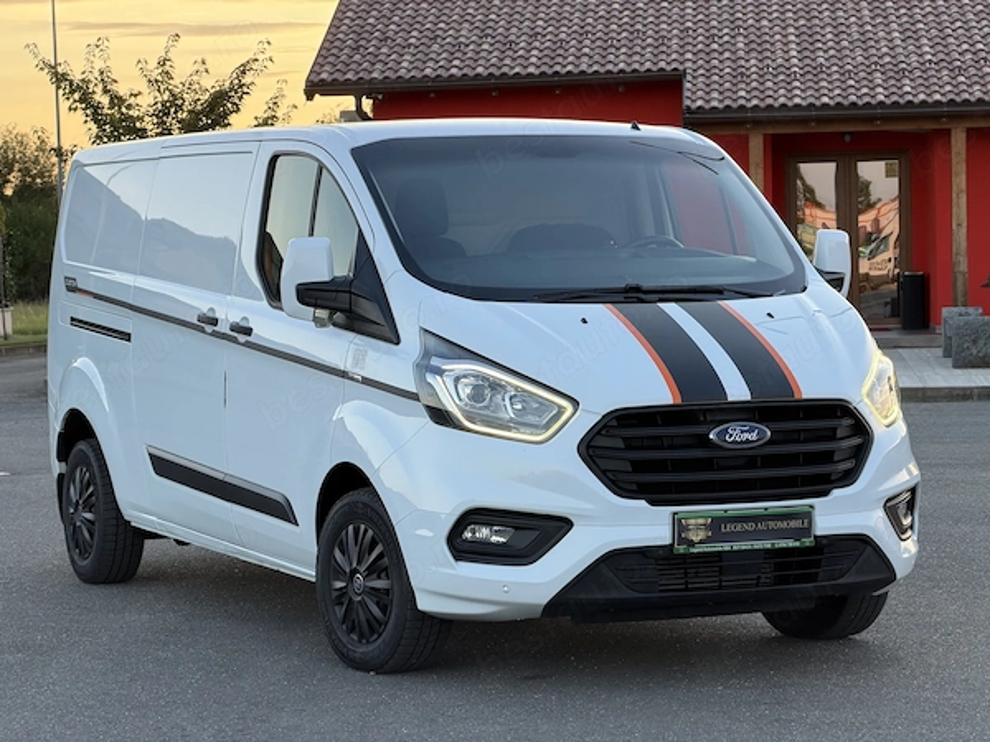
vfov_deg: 14.8
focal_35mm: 100
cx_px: 495
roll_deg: +1.9
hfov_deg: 19.6
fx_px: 2860
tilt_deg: -1.6
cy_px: 371
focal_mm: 16.89
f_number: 2.8
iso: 50
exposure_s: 1/121
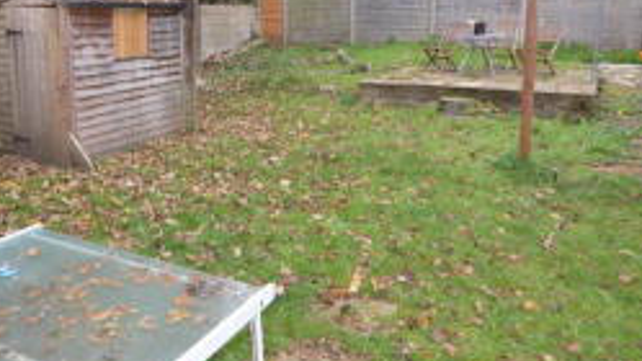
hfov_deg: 64.1
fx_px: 511
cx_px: 284
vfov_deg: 38.3
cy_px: 107
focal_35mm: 30
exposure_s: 1/100
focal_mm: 10
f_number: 5.6
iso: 400
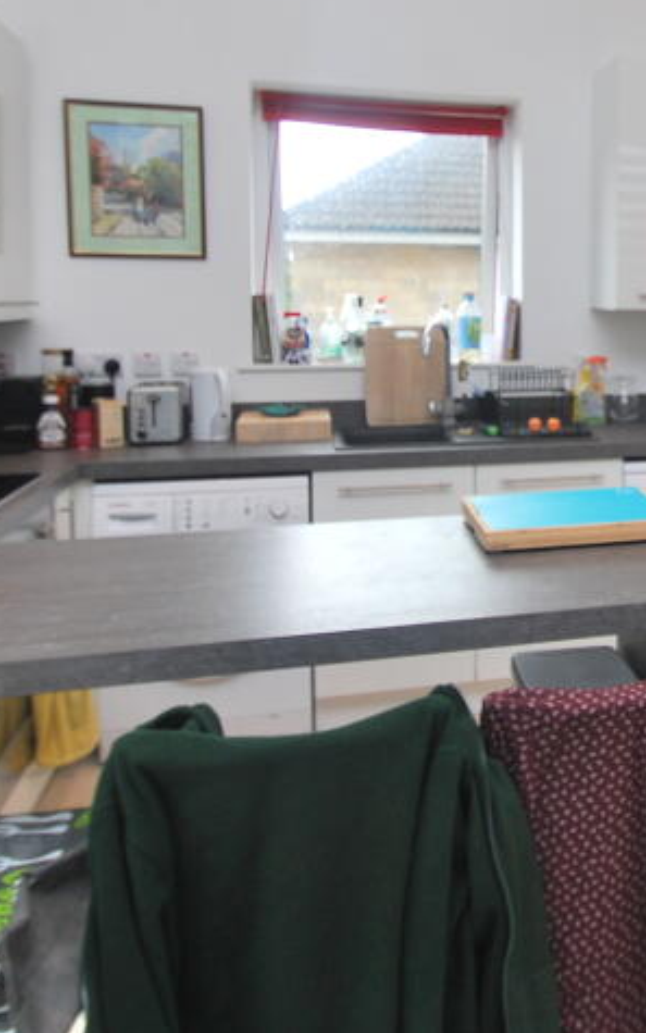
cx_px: 613
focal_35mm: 33
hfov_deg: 35.4
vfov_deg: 56.7
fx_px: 929
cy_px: 329
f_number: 4.5
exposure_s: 1/80
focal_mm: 10
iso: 200
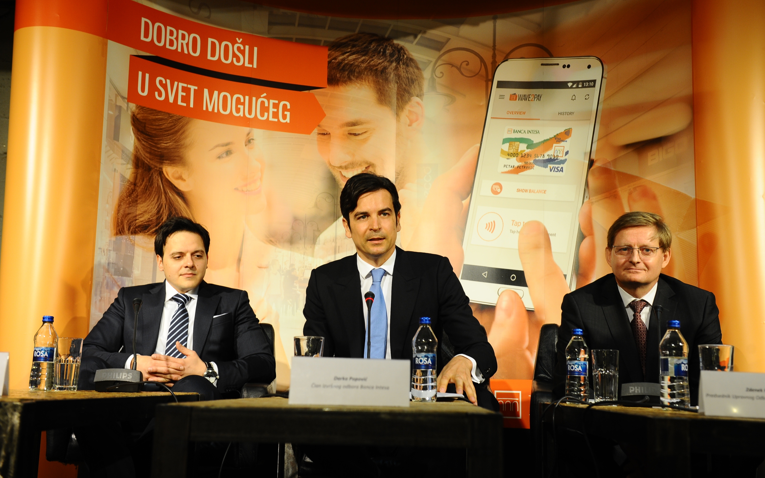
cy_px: 246
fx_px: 959
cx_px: 383
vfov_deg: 28.0
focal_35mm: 46
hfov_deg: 43.5
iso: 800
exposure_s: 1/60
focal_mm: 45
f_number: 4.5
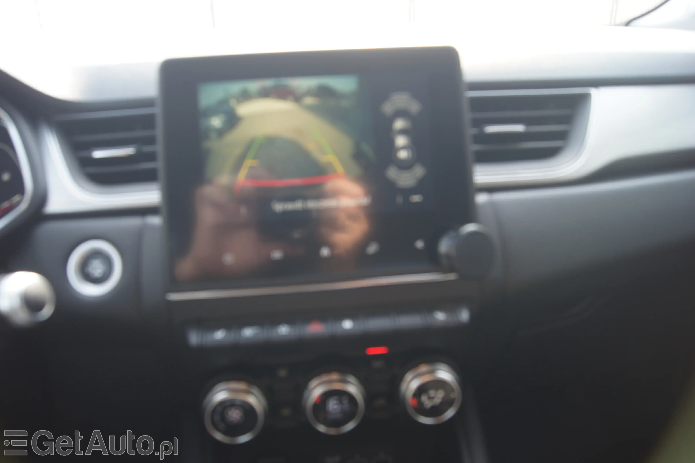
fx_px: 521
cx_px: 348
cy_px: 232
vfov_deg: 47.9
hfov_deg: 67.4
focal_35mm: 27
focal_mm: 18
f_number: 4.5
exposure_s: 1/40
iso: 100
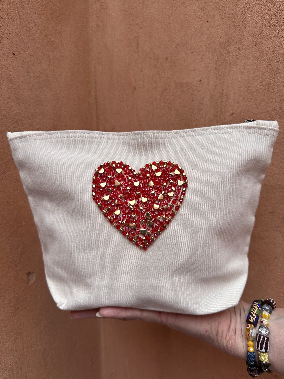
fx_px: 263
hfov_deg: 56.8
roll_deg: +0.6
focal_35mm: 24
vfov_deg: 71.6
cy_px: 190
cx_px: 142
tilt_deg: -3.8
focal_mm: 6.86
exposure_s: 1/121
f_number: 1.78
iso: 100
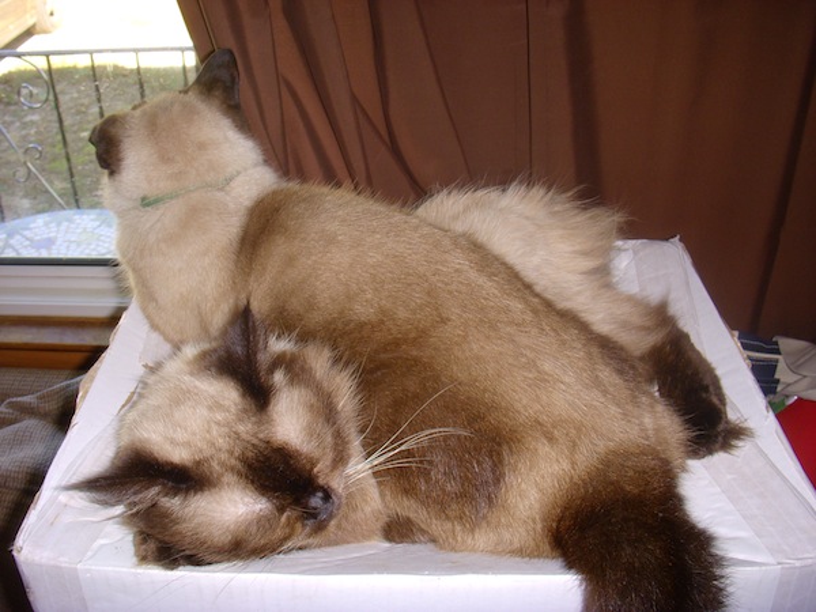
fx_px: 896
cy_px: 306
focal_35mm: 38
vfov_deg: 37.7
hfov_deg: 49.0
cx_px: 408
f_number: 3.3
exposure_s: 1/30
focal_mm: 6.3
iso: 100
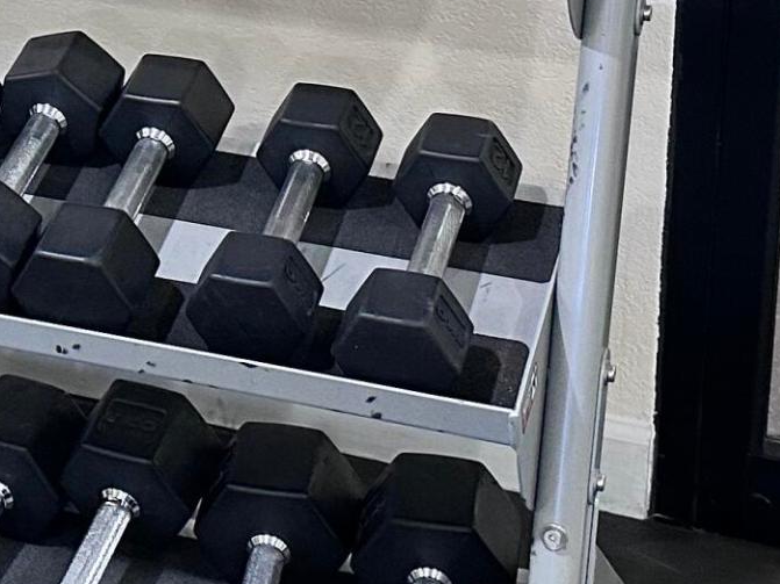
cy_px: -195
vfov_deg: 13.8
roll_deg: +0.8
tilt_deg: -16.2
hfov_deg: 18.9
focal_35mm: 103
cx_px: 144
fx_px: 2320
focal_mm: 6.86
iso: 320
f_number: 1.78
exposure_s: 1/60
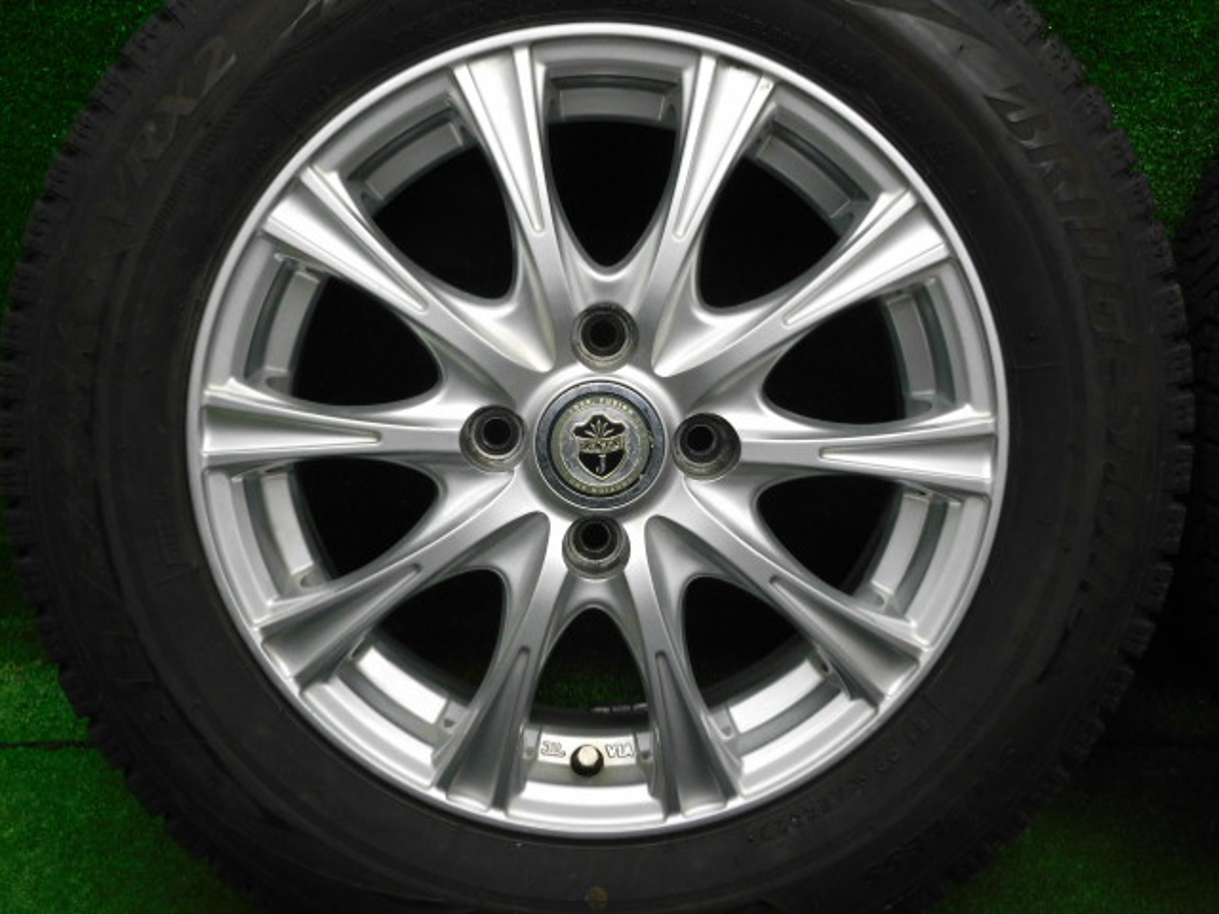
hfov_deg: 38.2
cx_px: 610
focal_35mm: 50
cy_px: 457
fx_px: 1761
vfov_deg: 29.1
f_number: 4
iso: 280
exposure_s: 1/30
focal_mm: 9
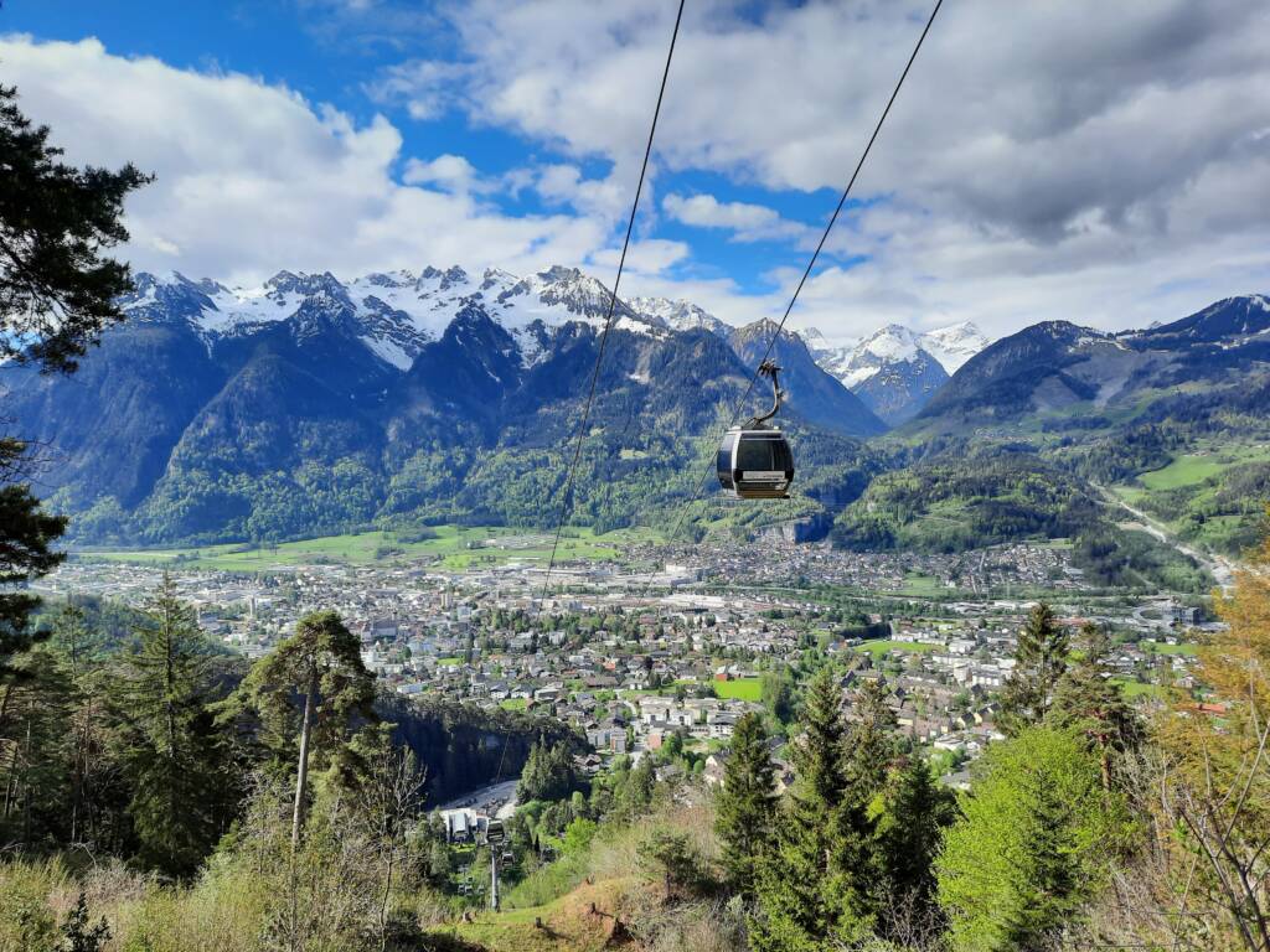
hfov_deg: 69.4
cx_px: 635
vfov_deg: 54.9
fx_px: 917
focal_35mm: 25
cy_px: 476
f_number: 2
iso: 32
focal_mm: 4.6
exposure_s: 1/1142
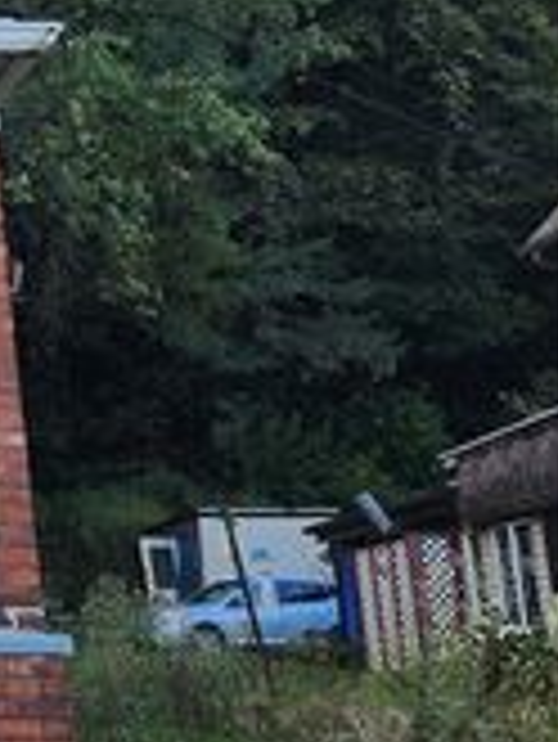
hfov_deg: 13.6
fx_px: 1996
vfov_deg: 20.9
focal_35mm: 93
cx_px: -558
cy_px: 191
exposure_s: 1/254
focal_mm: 6.4
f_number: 1.8
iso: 12
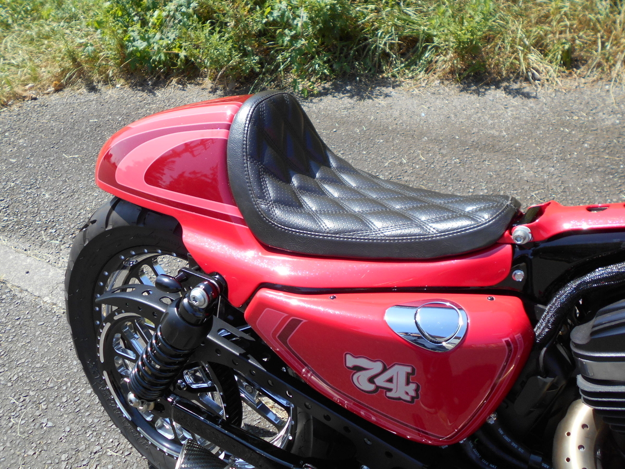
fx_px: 614
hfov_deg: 54.0
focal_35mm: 34
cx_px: 312
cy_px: 234
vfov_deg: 41.8
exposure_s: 1/400
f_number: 3.6
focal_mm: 5.8
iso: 80
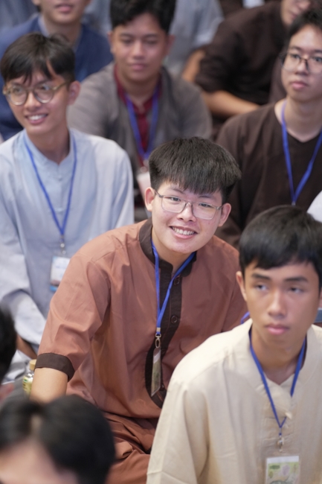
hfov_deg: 9.1
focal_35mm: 150
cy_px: 242
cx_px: 161
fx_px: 2013
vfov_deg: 13.7
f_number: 2.8
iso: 4000
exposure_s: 1/125
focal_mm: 150
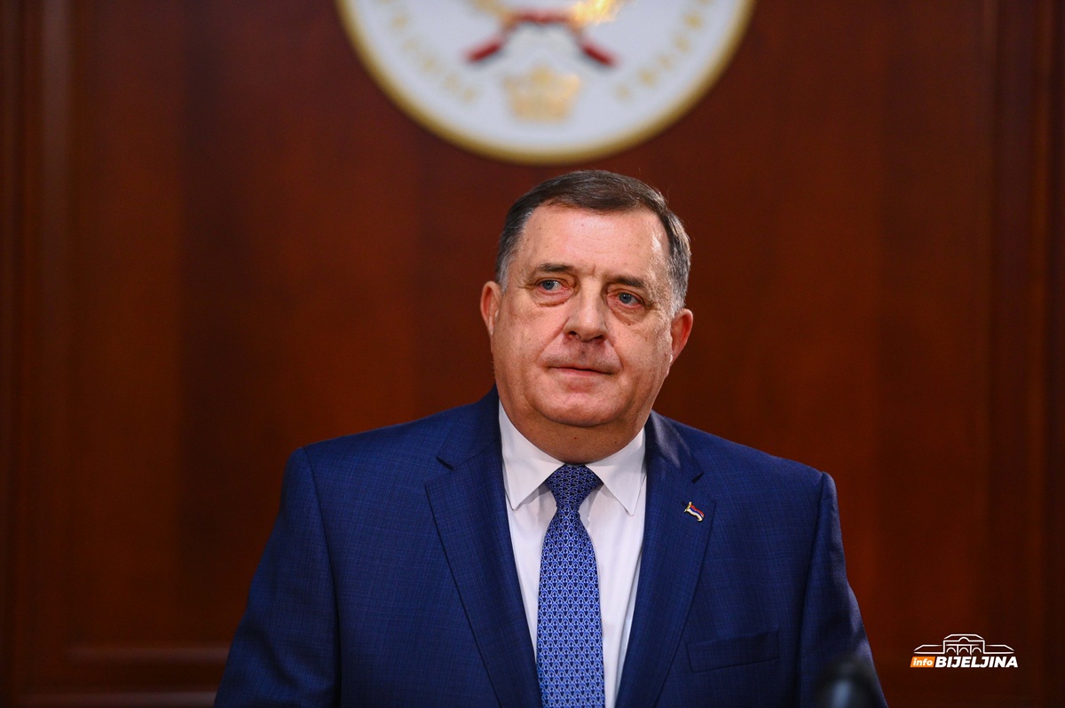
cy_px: 354
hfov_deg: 10.3
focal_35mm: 200
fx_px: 5912
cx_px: 532
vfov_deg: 6.9
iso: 2000
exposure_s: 1/400
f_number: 2.8
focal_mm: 200
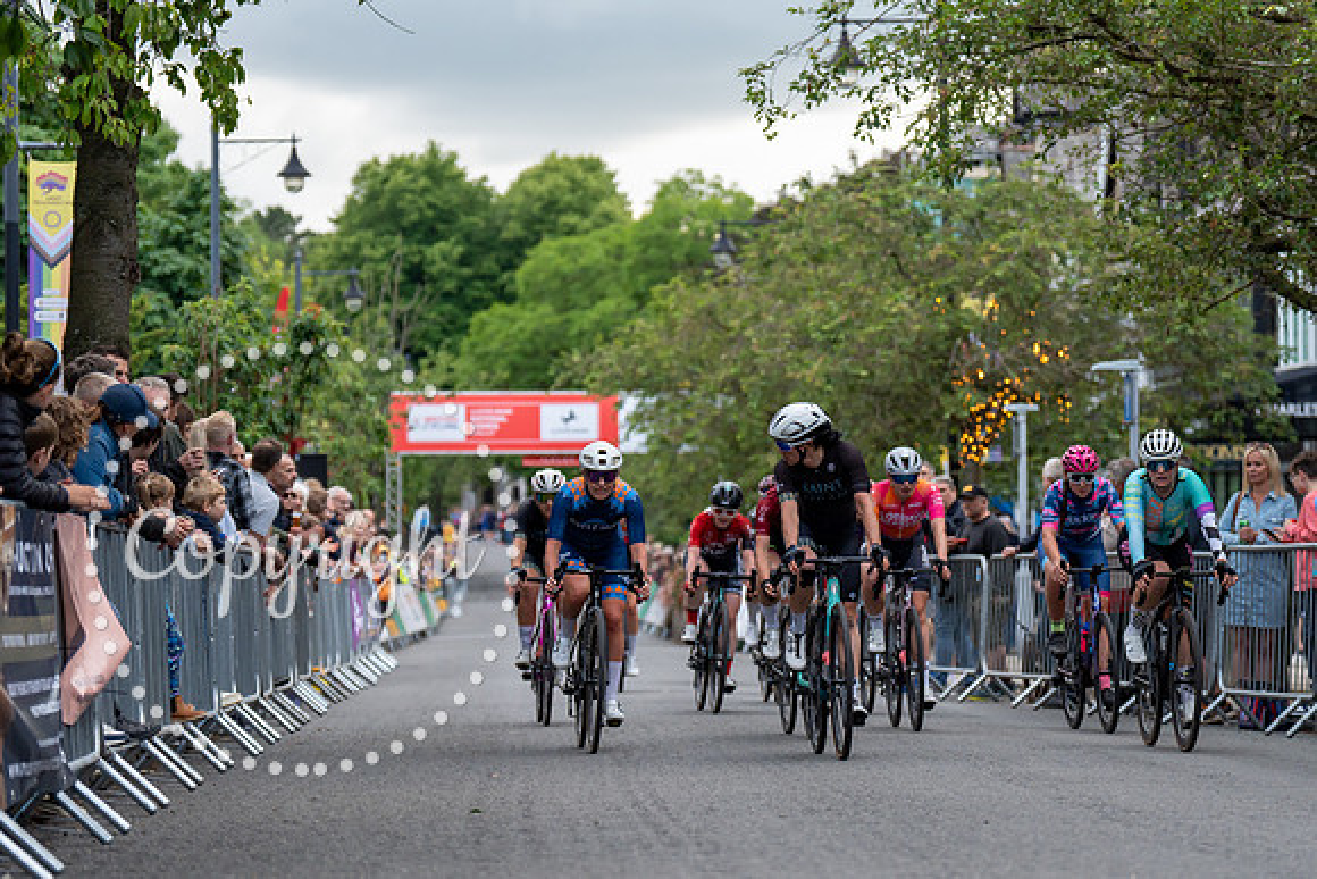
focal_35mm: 131
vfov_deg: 10.4
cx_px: 724
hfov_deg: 15.6
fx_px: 4808
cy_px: 505
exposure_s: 1/800
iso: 640
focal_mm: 100
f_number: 2.8
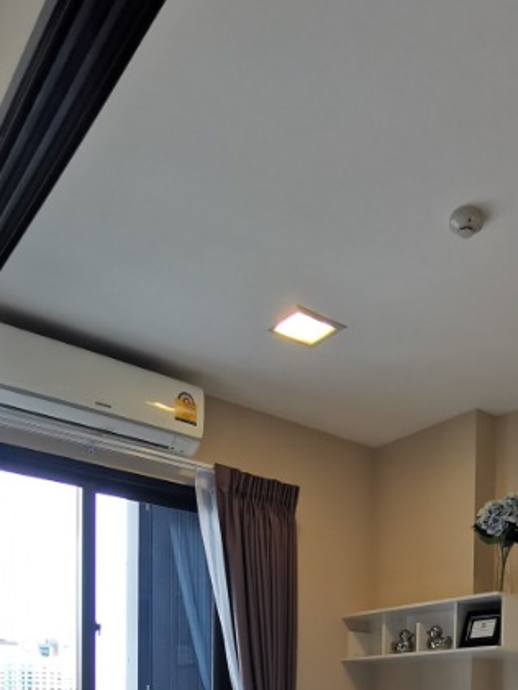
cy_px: 752
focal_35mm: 38
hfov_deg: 36.8
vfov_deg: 40.1
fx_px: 758
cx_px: 392
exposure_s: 1/50
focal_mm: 2.35
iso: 160
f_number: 2.2
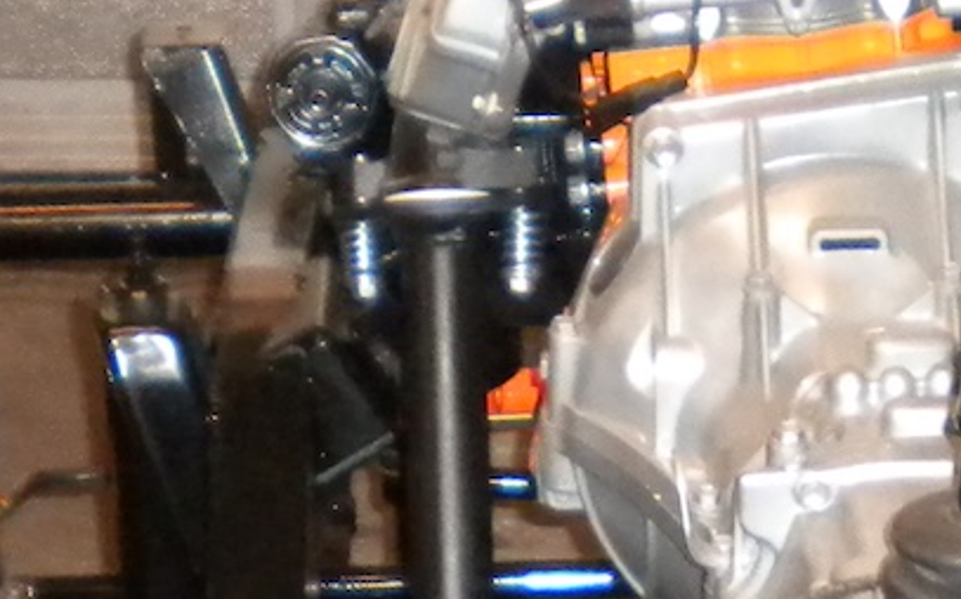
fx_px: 4581
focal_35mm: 175
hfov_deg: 11.9
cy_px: 976
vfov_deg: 7.3
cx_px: 789
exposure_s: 1/30
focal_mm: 6.3
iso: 453
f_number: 3.1
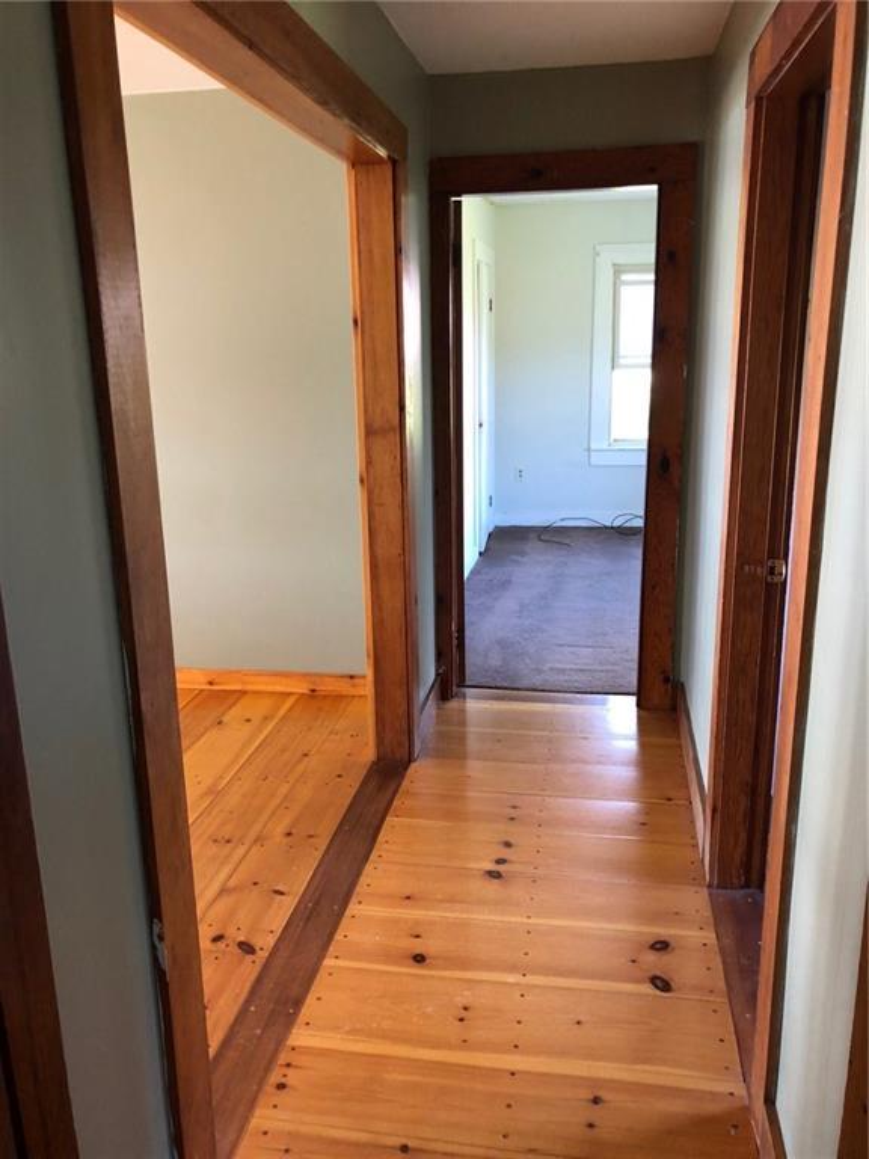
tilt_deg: -14.4
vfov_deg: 63.4
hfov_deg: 49.7
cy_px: 580
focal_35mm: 28
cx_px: 434
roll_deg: -0.7
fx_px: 937
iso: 50
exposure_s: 1/15
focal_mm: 4
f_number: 1.8
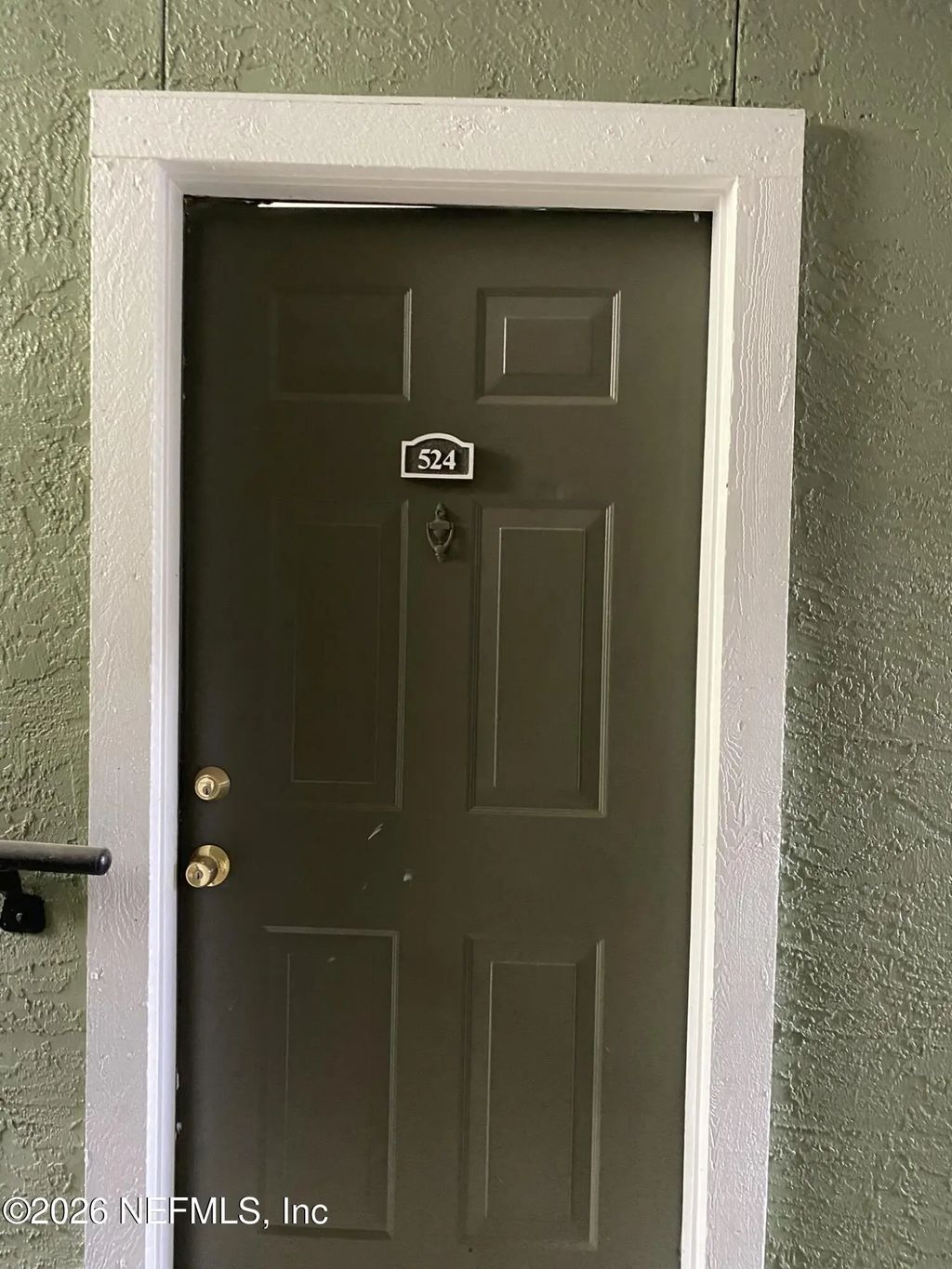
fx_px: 953
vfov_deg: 67.3
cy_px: 634
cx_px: 476
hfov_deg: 53.1
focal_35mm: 26
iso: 640
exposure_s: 1/30
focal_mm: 4.25
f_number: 1.8
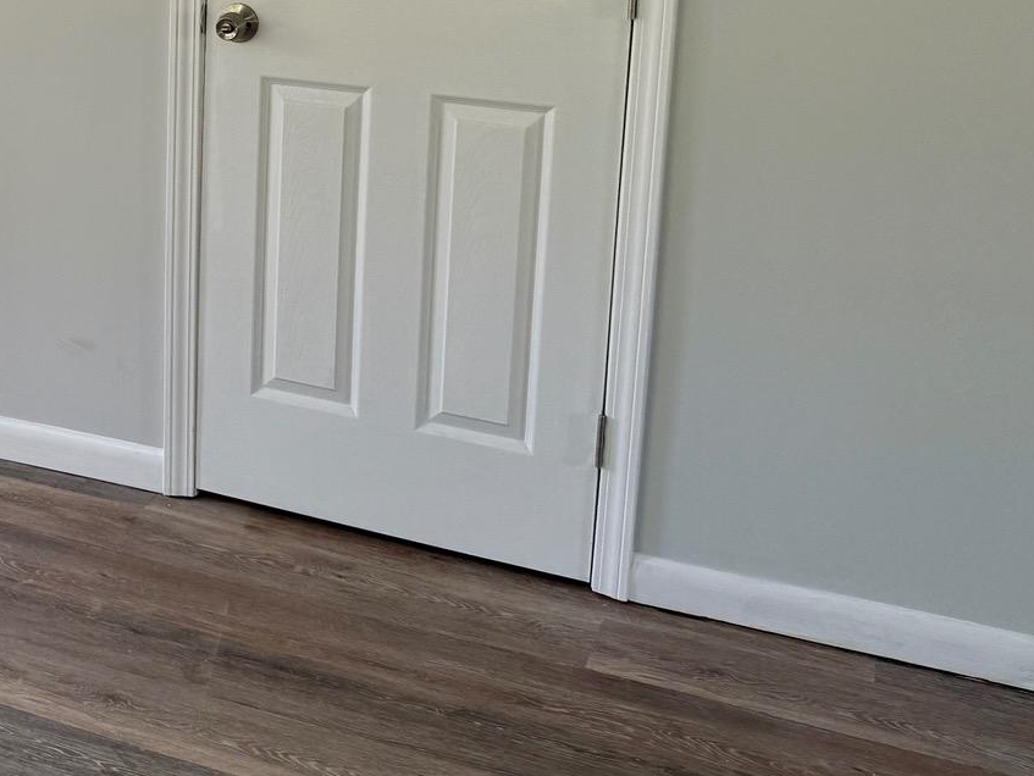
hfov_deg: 29.9
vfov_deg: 24.3
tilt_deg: -11.6
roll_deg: +0.1
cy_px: 37
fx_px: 1733
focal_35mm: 58
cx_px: -101
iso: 125
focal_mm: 6.76
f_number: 1.78
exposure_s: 1/184
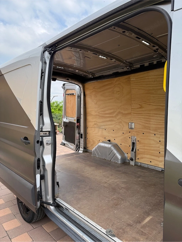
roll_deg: +0.5
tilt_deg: -1.5
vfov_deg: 71.6
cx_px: 91
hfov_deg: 56.8
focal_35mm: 24
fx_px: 168
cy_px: 121
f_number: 1.78
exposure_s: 1/898
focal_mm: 6.76
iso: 100
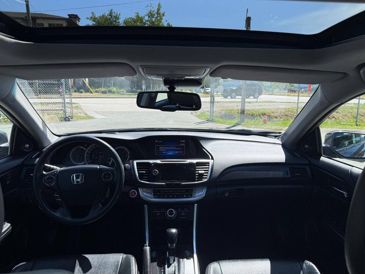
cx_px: 182
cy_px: 137
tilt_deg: -10.7
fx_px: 253
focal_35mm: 24
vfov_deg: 56.8
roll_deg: -0.4
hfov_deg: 71.6
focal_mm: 6.76
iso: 80
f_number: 1.78
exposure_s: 1/2000
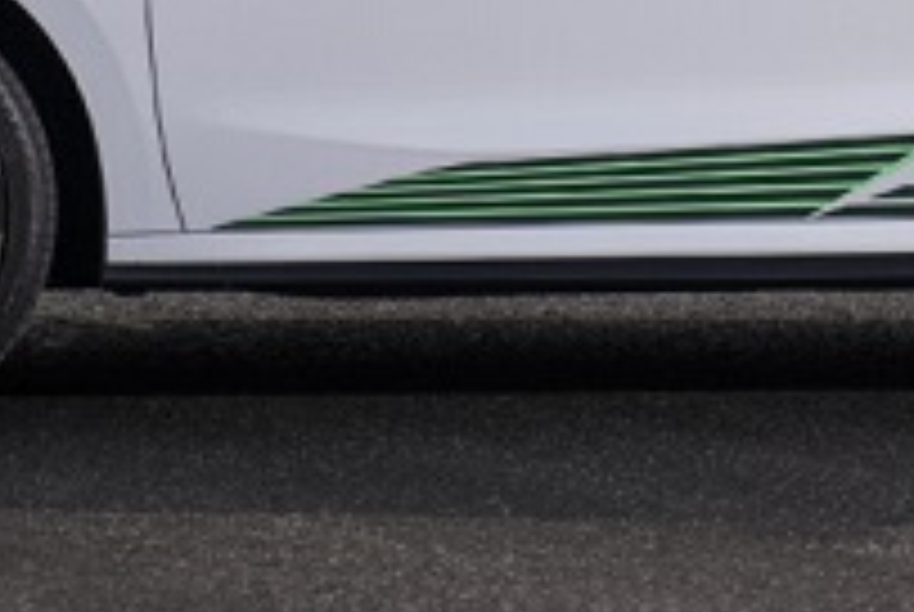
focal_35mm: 344
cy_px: -662
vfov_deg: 4.0
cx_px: 698
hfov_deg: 6.0
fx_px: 8746
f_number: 3.2
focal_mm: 70
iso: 32
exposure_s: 1/200
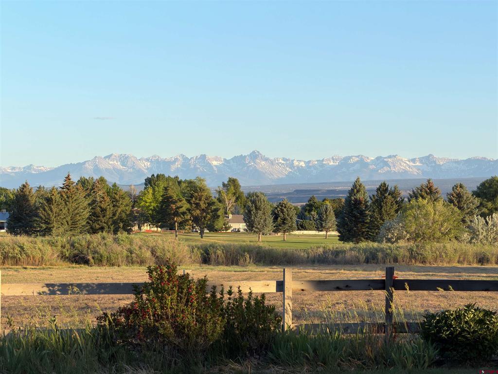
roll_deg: +0.2
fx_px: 1439
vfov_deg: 14.8
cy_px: 187
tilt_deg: +2.2
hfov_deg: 19.6
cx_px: 249
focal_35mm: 100
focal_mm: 16.89
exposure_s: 1/397
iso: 50
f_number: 2.8
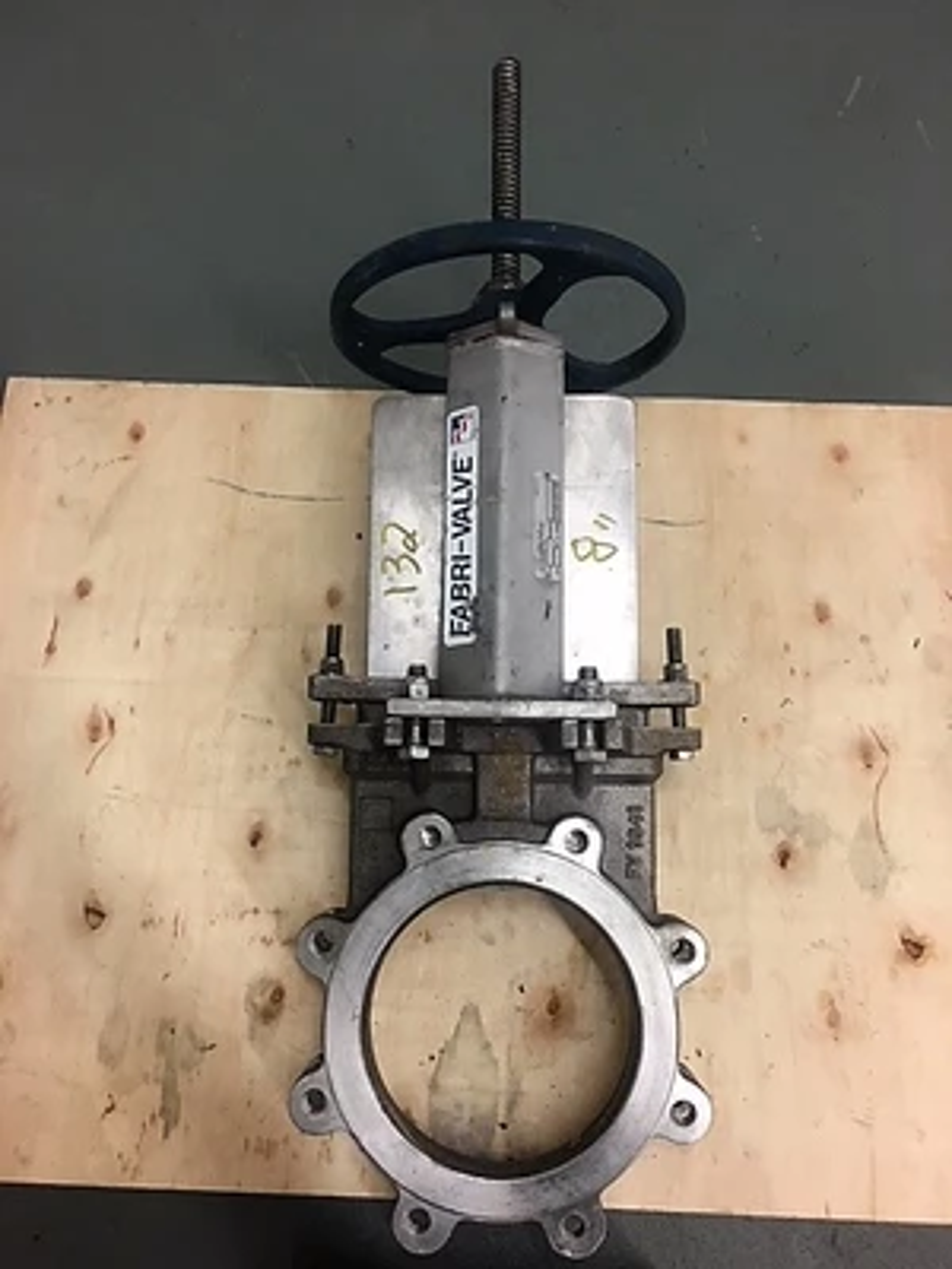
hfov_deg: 48.2
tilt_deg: -71.0
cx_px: 476
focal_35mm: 29
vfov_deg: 61.7
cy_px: 634
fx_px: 1063
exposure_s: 1/30
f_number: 2.2
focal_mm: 4.15
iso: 80
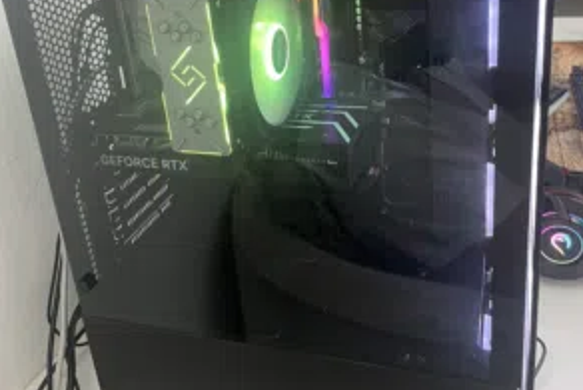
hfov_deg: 51.9
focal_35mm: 37
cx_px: 293
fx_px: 599
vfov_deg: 35.2
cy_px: 98
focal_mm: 5.1
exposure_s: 1/60
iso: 320
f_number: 1.6
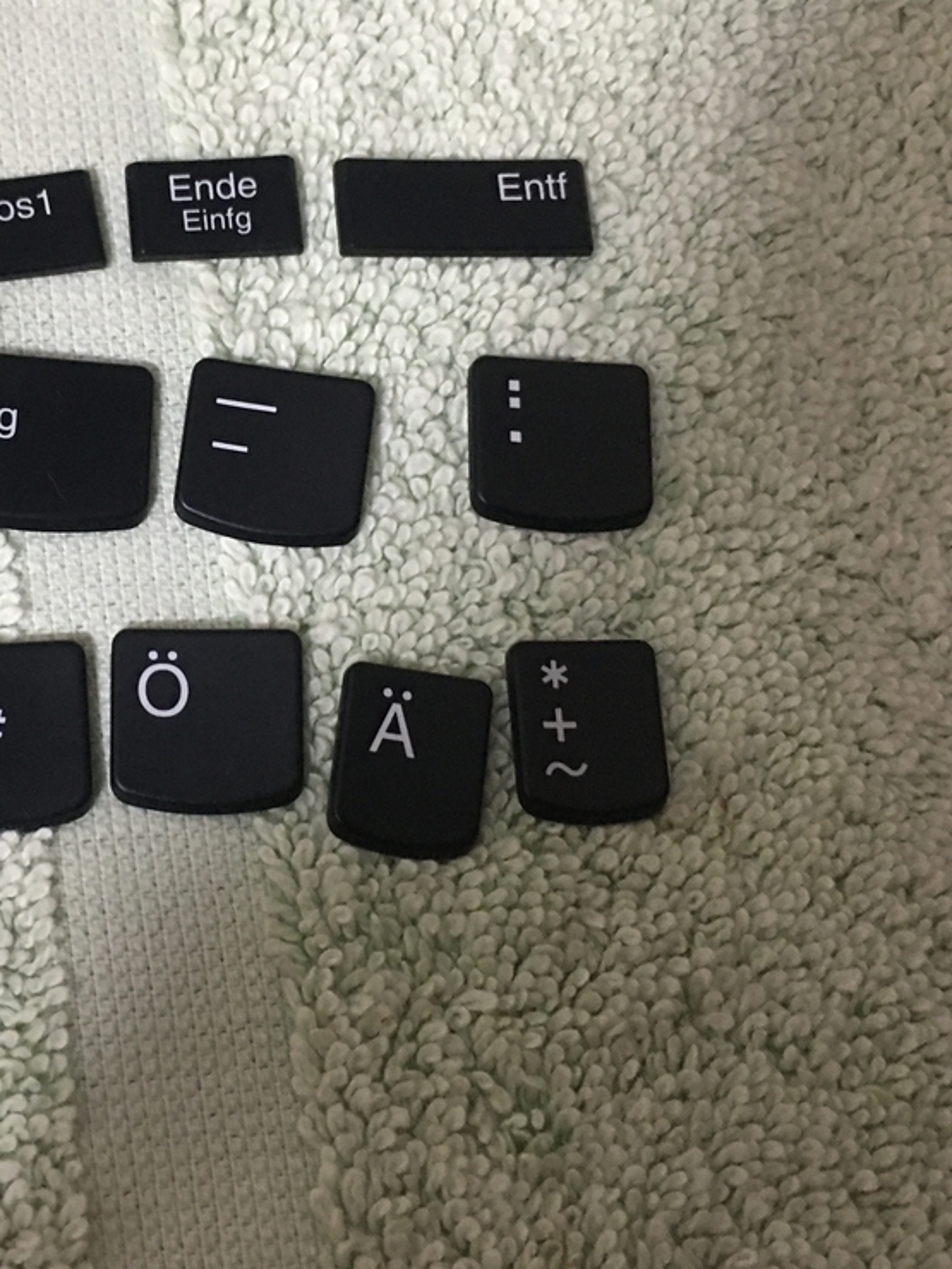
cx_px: 172
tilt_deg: -74.3
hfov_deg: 30.0
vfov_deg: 40.4
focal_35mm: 47
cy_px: 550
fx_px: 1723
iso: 100
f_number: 2.2
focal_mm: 4.15
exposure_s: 1/8
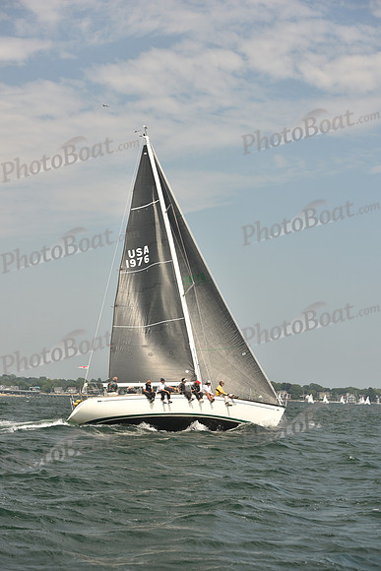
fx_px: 1111
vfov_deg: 28.8
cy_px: 286
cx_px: 190
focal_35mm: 70
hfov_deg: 19.5
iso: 250
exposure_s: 1/640
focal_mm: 70
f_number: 6.3
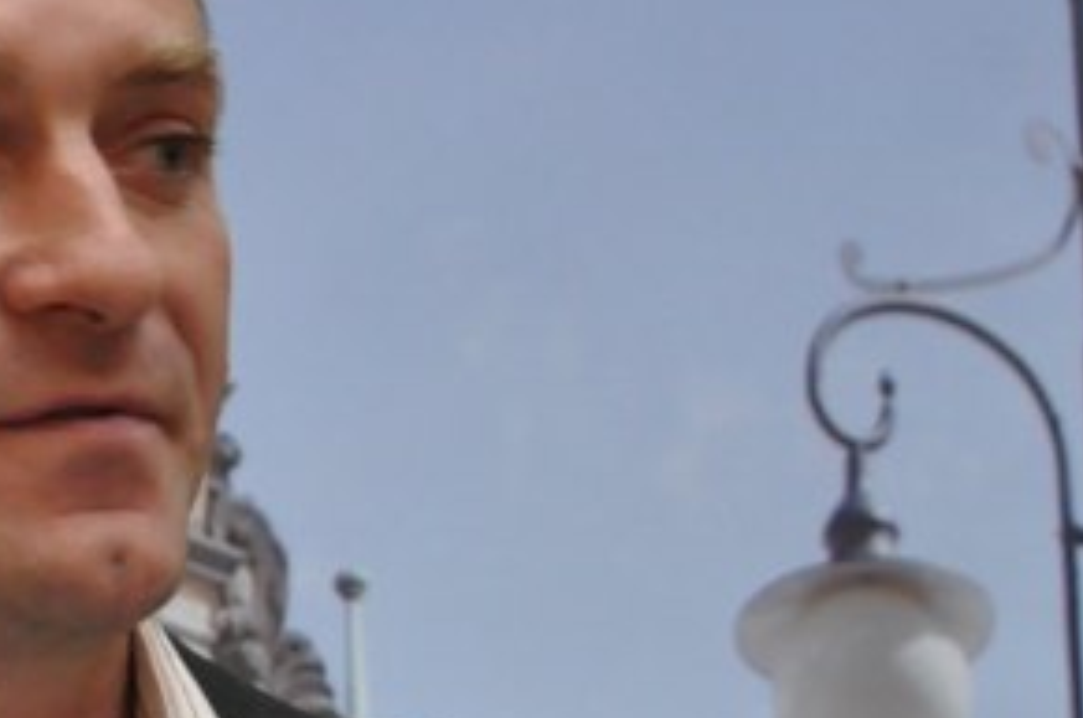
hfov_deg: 3.7
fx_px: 16661
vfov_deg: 2.5
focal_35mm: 555
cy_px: 874
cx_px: -231
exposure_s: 1/125
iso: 2000
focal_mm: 105
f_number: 5.6
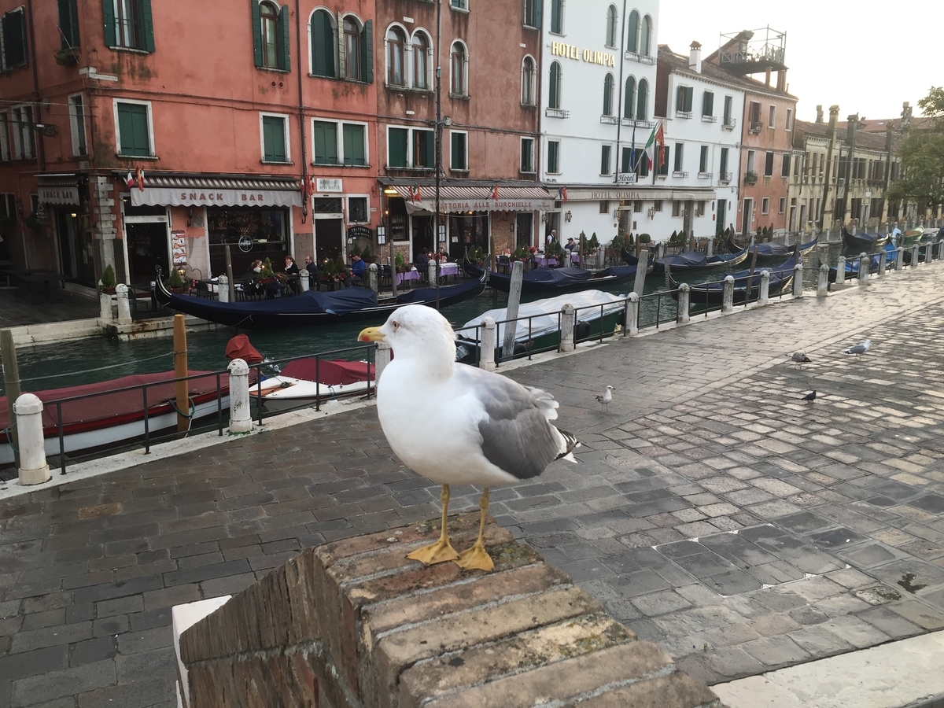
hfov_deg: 61.7
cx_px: 472
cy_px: 354
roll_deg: -0.4
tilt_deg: -11.2
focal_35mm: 29
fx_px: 791
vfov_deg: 48.2
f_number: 2.2
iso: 50
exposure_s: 1/100
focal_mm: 4.15
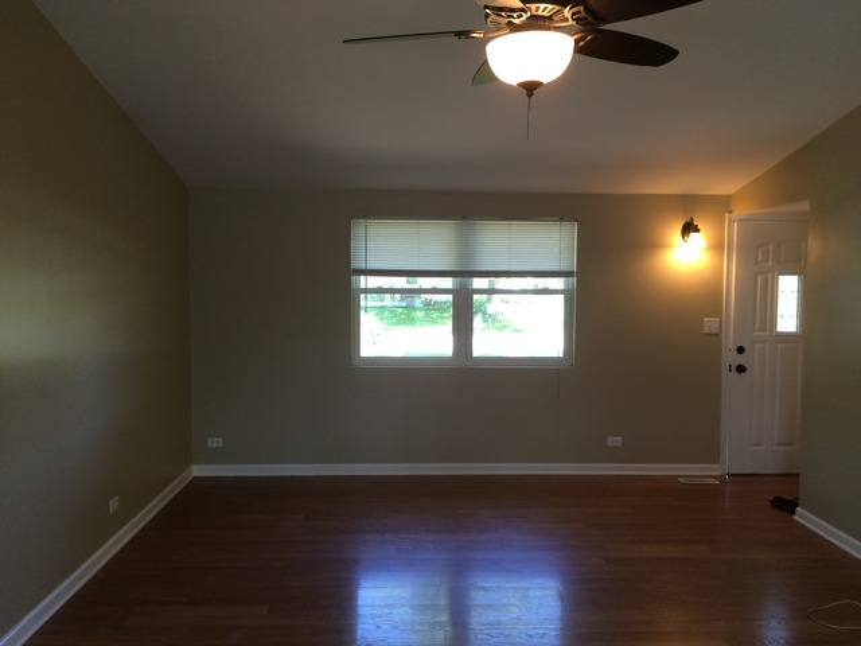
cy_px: 323
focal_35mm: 29
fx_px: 721
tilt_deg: -3.6
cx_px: 430
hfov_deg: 61.7
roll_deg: +0.0
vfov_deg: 48.2
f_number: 2.2
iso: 50
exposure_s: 1/30
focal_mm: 4.15
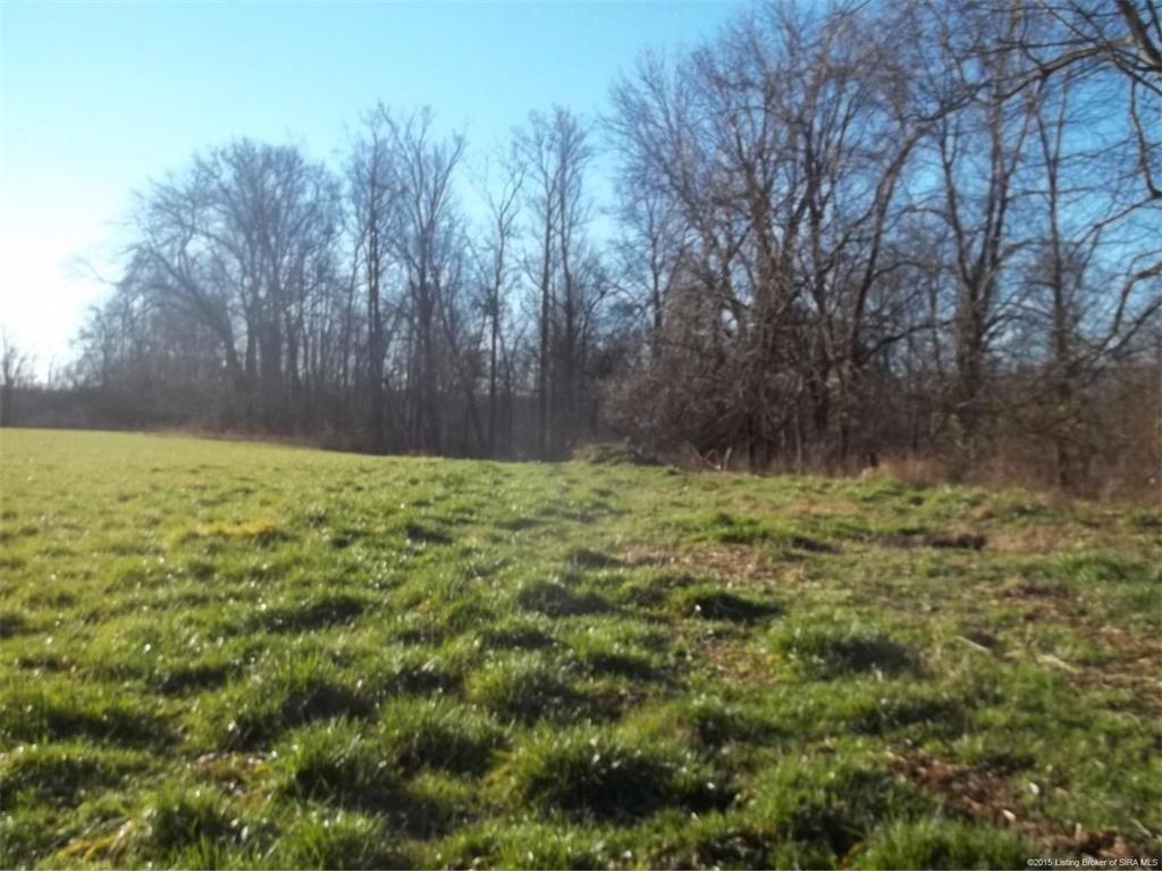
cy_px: 436
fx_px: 1108
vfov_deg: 42.9
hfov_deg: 55.4
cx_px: 581
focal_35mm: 33
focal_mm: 5.9
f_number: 3.3
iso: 64
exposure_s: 1/400
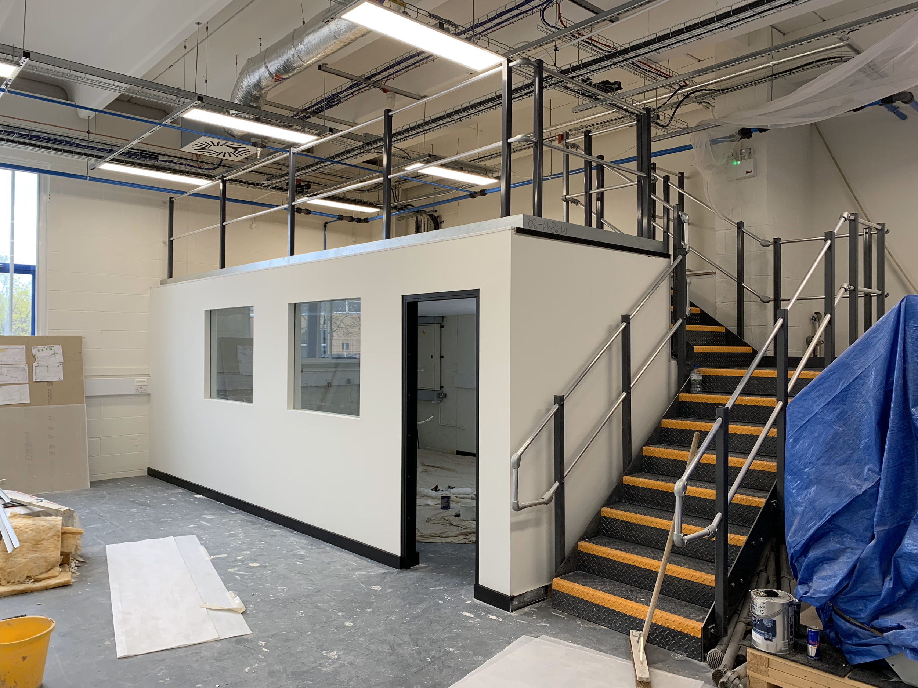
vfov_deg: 53.1
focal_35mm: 26
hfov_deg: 67.3
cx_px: 459
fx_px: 690
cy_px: 344
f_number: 1.8
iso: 50
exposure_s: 1/50
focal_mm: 4.25
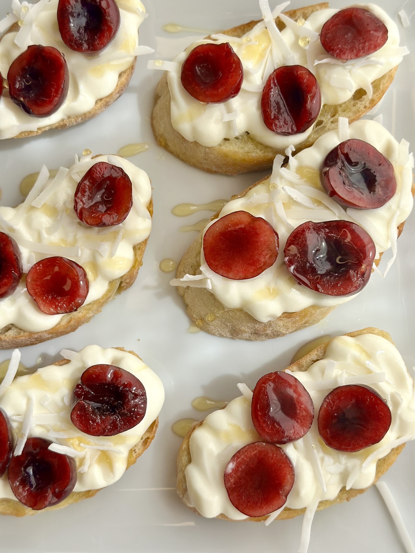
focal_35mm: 48
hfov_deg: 30.3
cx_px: 208
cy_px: 276
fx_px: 767
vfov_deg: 39.7
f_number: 1.78
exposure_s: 1/1305
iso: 80
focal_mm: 6.86
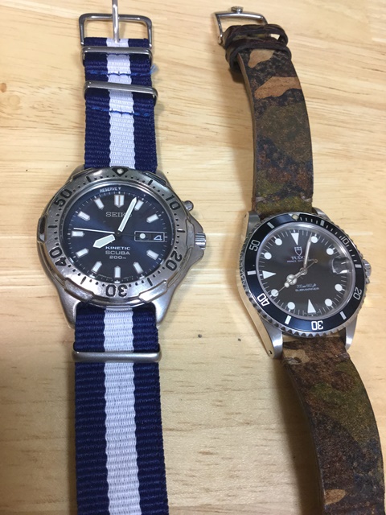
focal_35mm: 31
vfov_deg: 58.4
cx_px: 193
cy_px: 258
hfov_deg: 45.4
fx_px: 461
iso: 125
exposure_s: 1/30
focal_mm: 3.3
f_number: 2.4
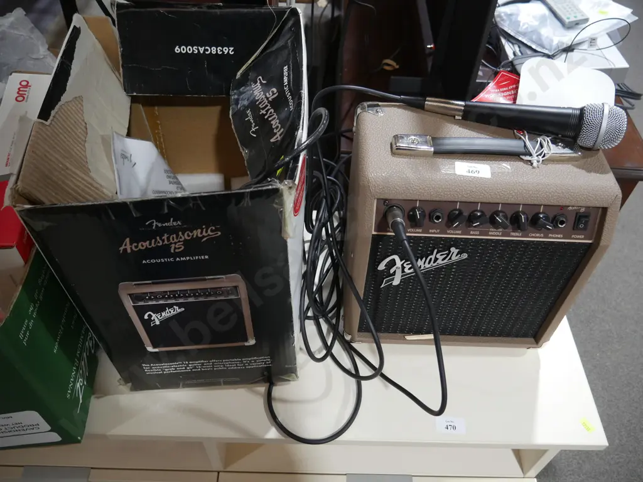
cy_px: 241
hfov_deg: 63.4
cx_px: 322
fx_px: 520
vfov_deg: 49.7
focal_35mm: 28
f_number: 3.5
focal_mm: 14
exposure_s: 1/60
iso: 400
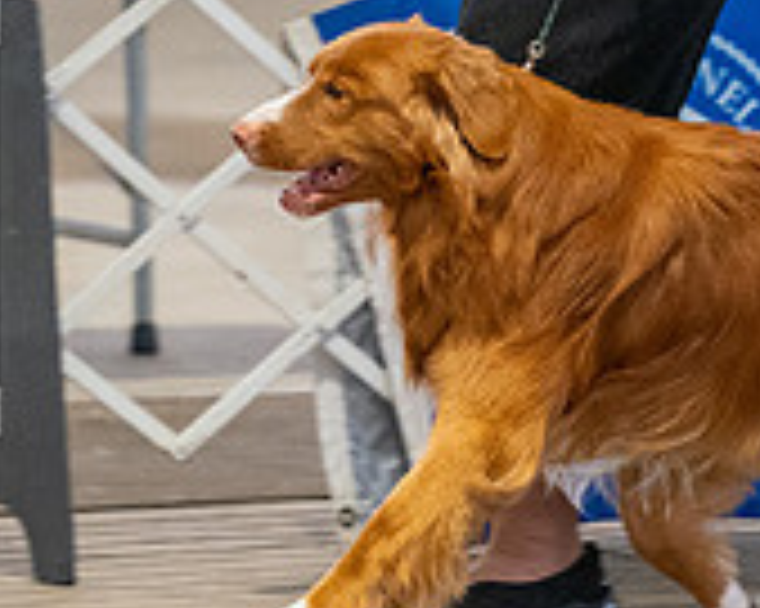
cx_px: 362
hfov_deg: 2.6
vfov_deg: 2.1
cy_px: -14
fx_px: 16433
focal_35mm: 731
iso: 6400
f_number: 3.5
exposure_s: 1/250
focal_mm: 195
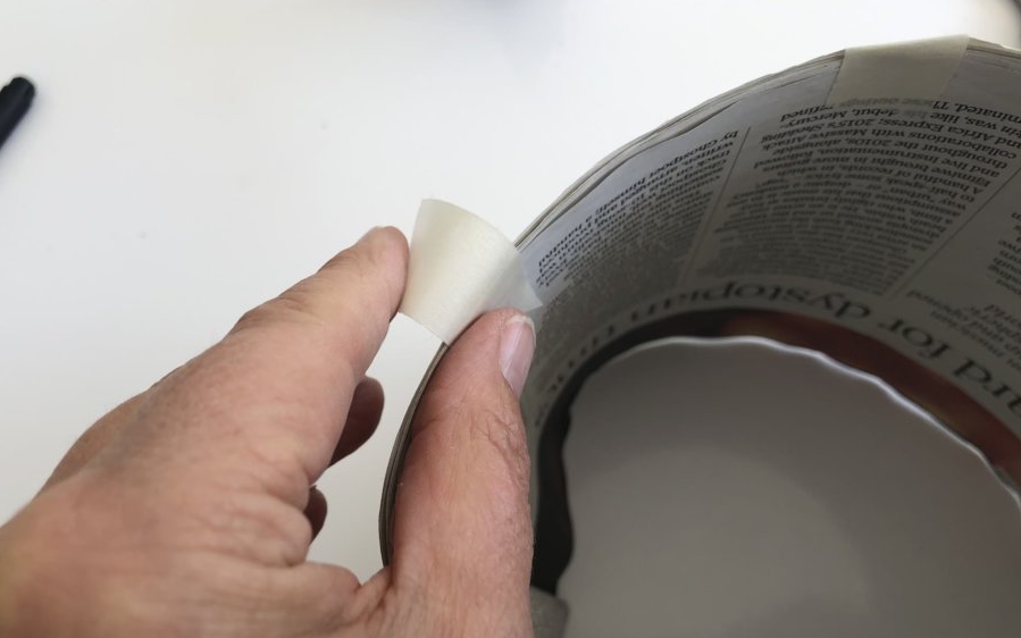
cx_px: 463
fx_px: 918
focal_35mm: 33
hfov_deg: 58.0
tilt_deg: -72.4
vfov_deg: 38.1
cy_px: 394
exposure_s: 1/120
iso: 25
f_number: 1.8
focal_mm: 3.99
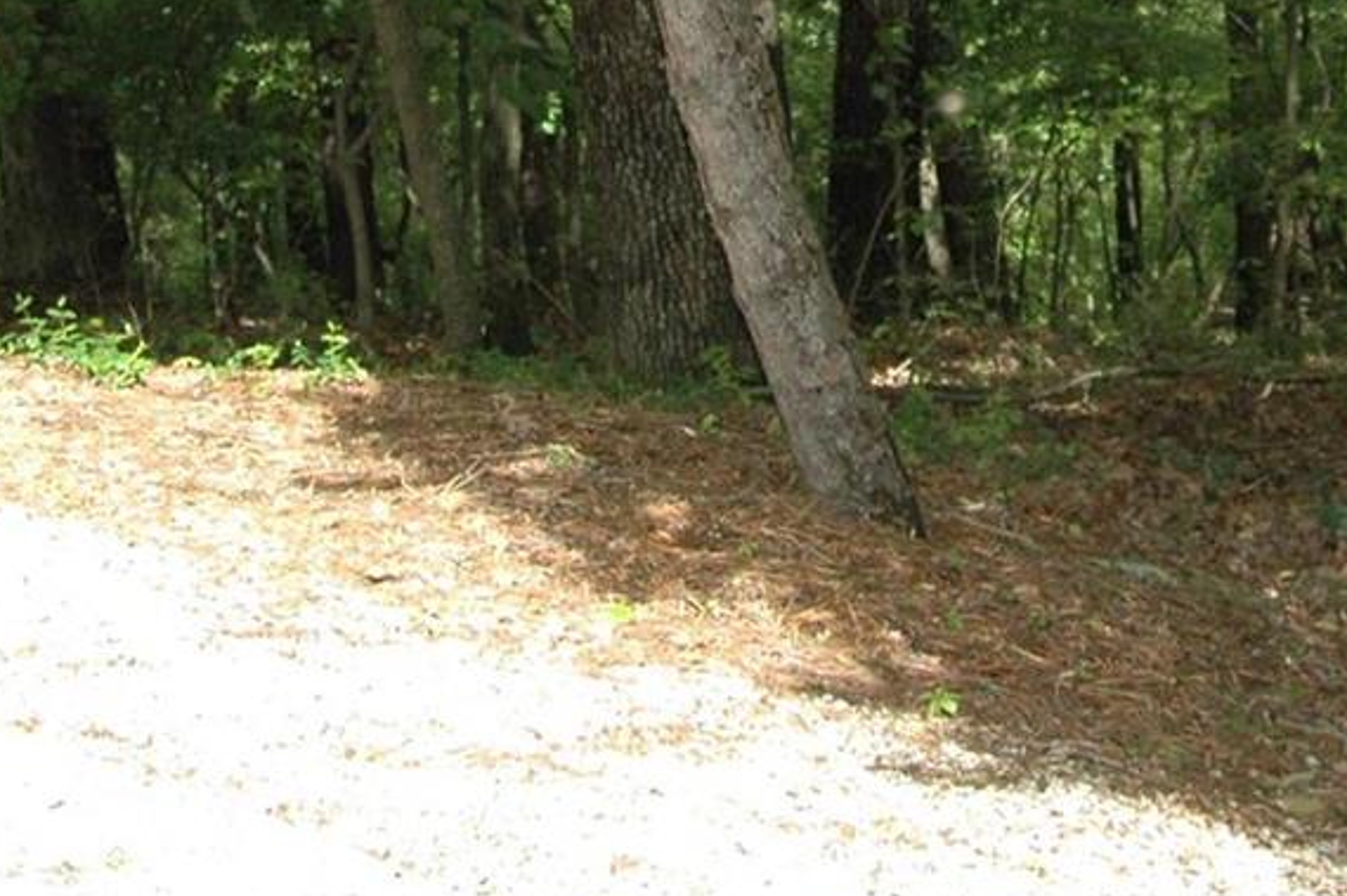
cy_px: -242
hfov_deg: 20.2
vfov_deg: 13.1
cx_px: 799
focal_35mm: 101
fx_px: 3776
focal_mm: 24
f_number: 4.5
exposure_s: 1/500
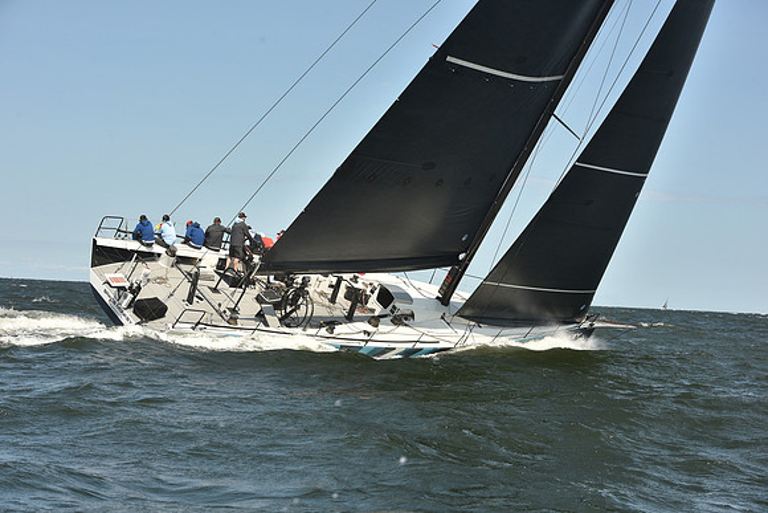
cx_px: 384
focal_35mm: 70
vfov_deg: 19.5
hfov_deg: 28.8
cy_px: 256
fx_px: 1494
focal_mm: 70
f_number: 8
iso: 250
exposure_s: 1/800
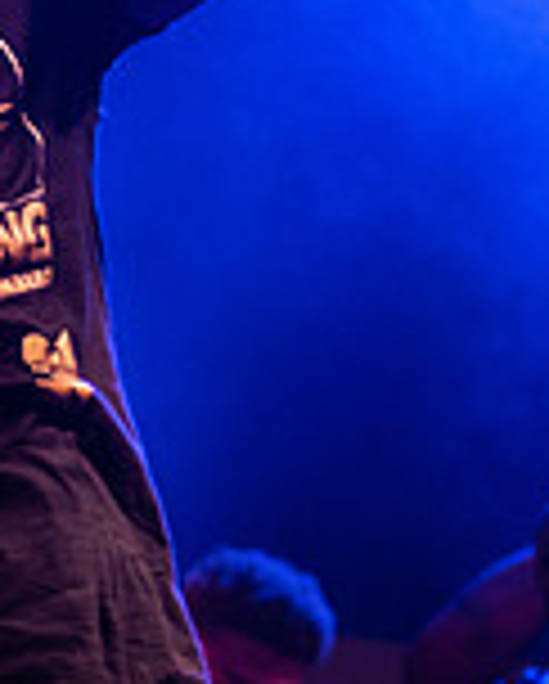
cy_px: 50
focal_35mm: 222
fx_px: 4500
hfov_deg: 7.0
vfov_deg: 8.7
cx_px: 94
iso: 2000
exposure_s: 1/250
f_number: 3.5
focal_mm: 80
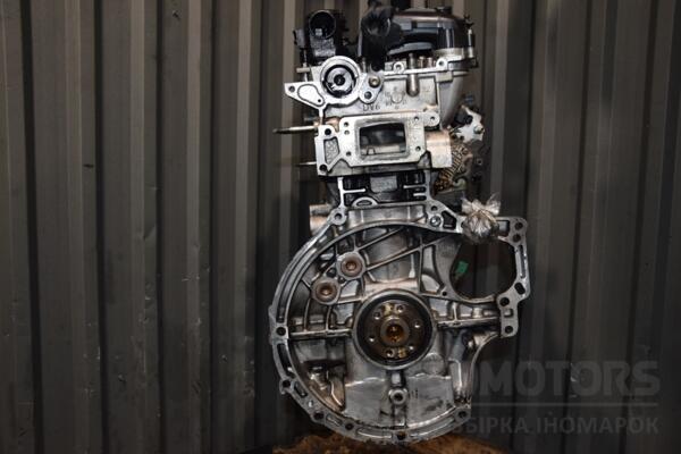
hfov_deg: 59.5
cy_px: 227
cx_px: 340
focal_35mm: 32
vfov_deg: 41.7
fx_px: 596
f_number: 5
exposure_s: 1/60
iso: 800
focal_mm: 21
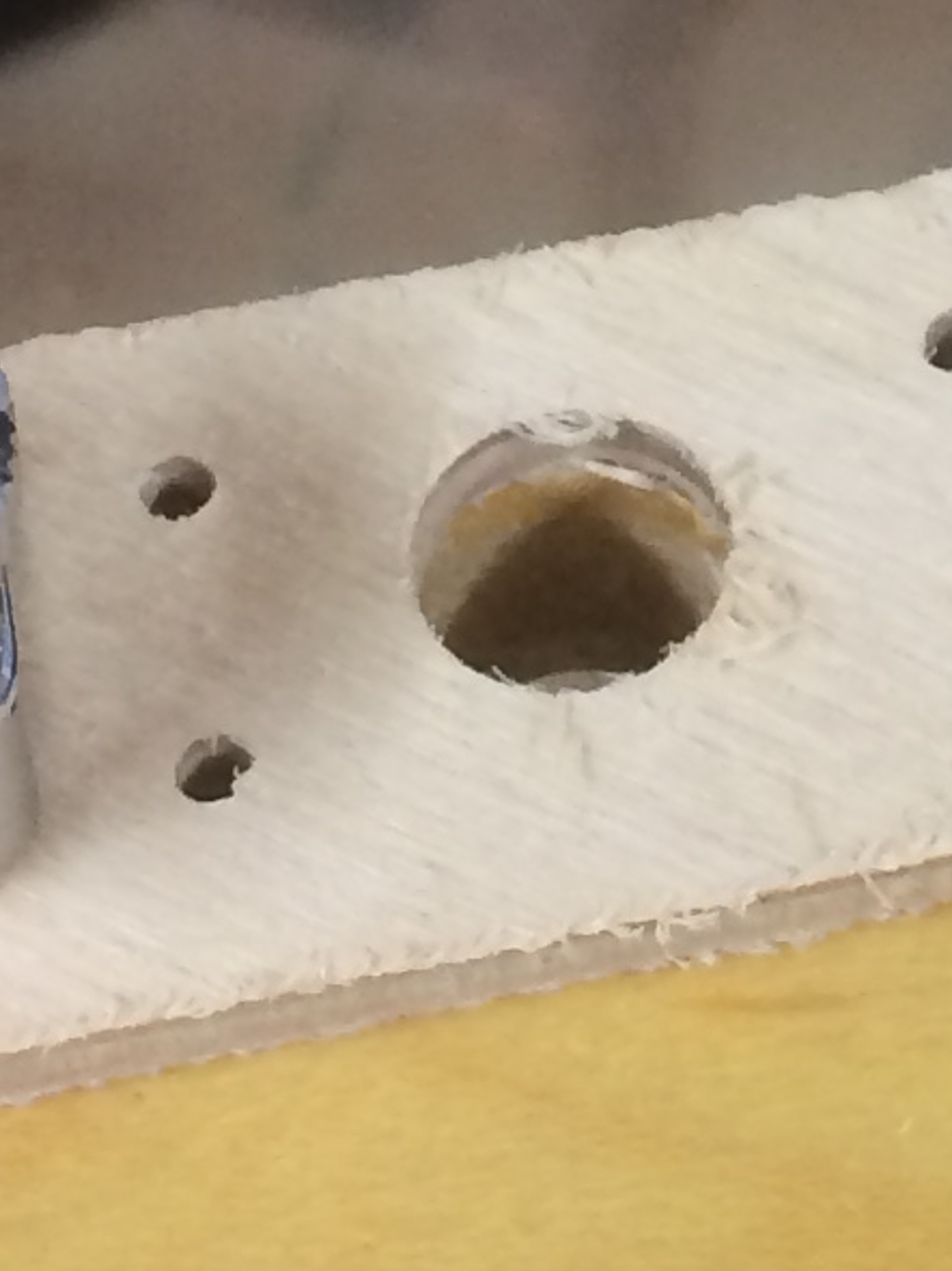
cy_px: -177
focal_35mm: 166
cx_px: 1447
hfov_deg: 8.7
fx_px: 6091
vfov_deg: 11.7
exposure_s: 1/30
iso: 80
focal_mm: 4.12
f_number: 2.2
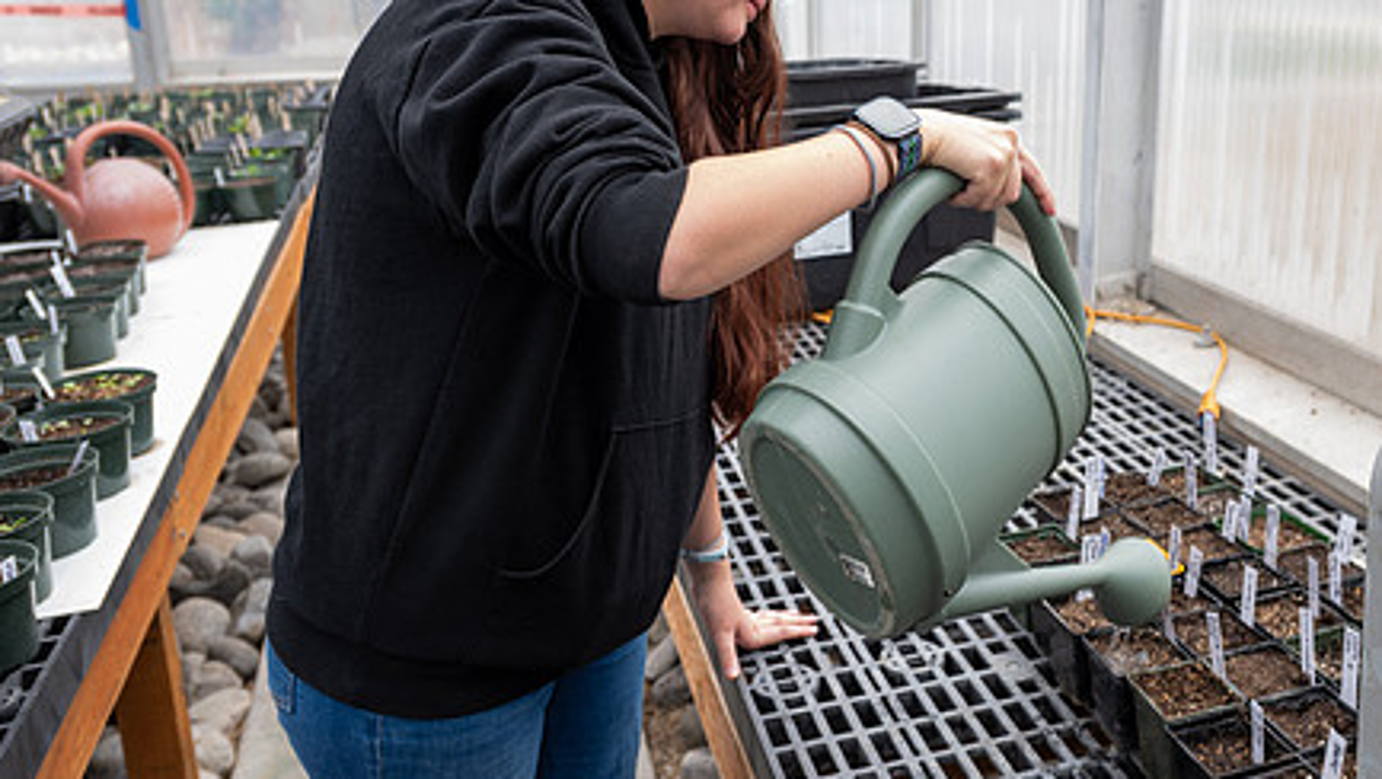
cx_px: 929
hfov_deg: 52.9
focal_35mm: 37
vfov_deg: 31.9
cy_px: 315
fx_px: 1356
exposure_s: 1/25
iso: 31
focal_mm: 24
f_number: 2.8
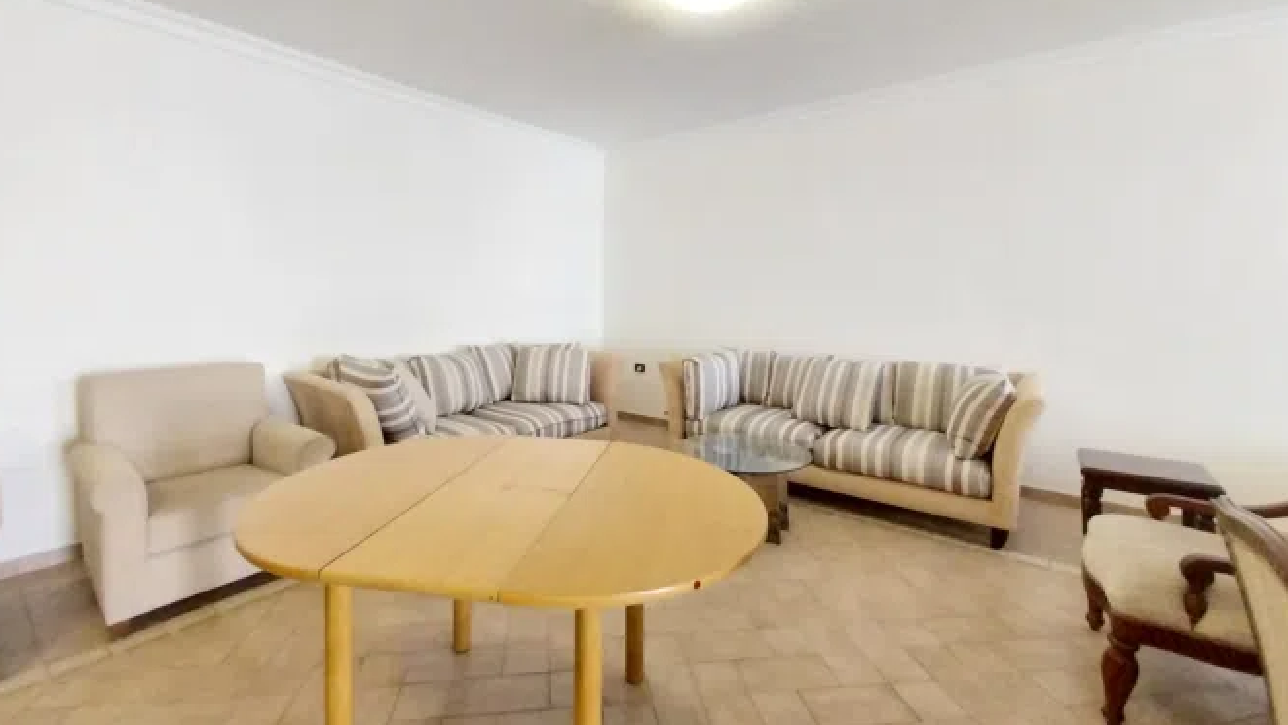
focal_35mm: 15
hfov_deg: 103.0
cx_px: 624
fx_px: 512
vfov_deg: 70.1
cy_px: 303
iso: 320
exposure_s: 1/25
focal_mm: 1.3
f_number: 2.2
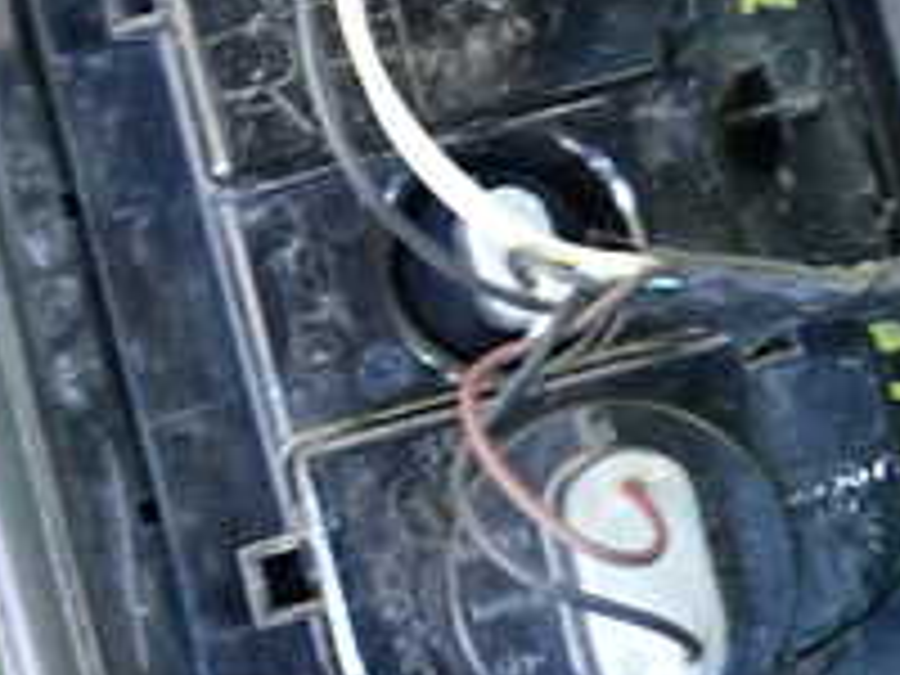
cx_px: 490
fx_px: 2340
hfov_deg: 21.8
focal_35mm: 90
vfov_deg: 16.4
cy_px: 234
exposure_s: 1/30
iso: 640
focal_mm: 5.4
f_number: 2.3
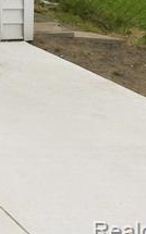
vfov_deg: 23.6
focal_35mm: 68
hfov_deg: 9.8
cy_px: -124
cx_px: -355
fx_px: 434
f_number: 13
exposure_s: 1/200
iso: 400
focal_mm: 14
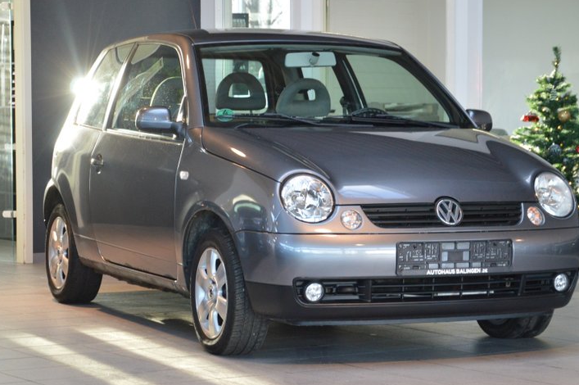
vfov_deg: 12.2
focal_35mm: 112
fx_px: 1800
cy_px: 202
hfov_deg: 18.3
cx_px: 306
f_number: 5.3
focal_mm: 66
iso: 1100
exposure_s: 1/60
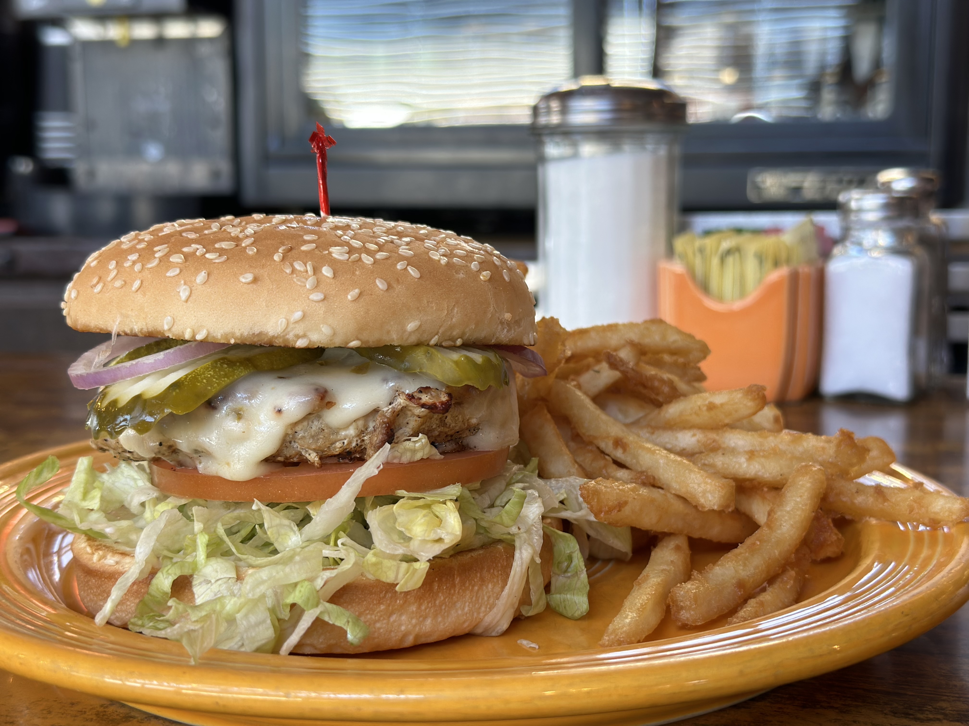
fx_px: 1344
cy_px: 363
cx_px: 484
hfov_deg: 39.7
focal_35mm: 48
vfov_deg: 30.3
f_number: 1.78
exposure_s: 1/65
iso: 80
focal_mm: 6.86
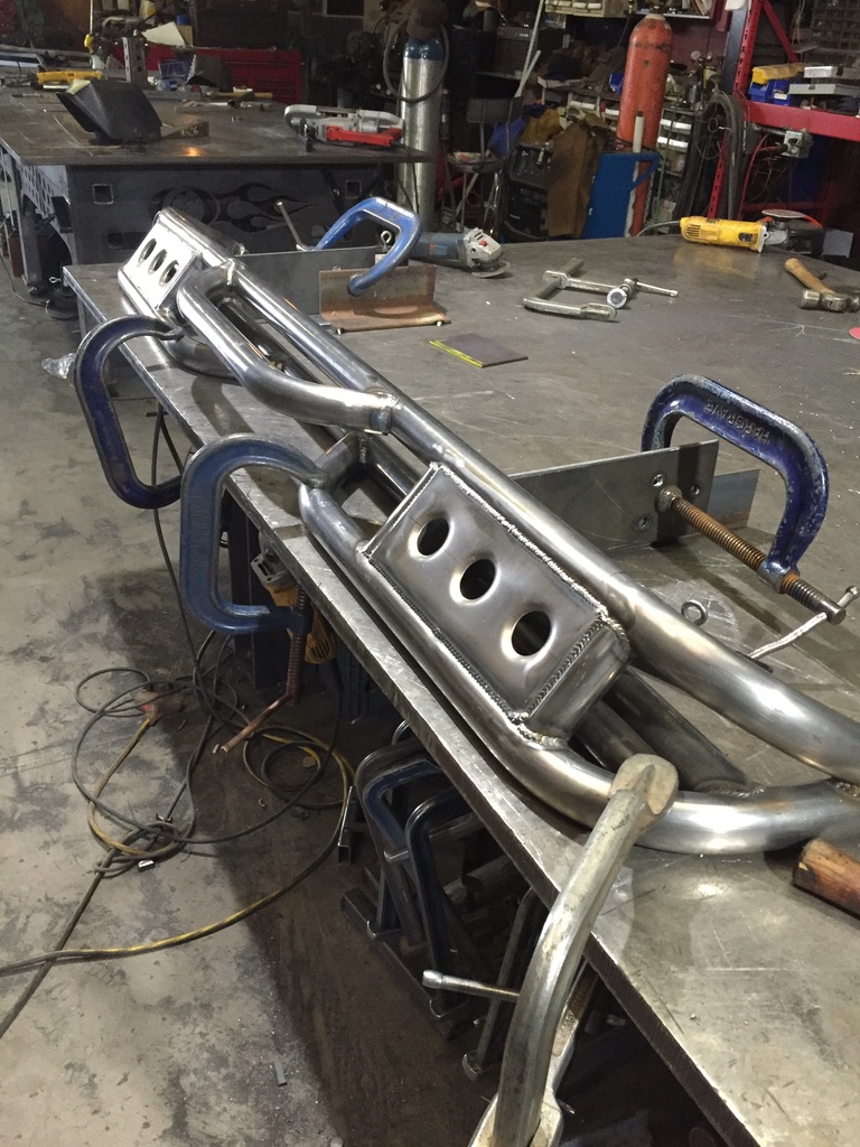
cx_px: 430
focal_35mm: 29
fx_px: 961
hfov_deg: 48.2
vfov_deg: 61.7
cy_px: 574
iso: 250
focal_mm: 4.15
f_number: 2.2
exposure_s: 1/30
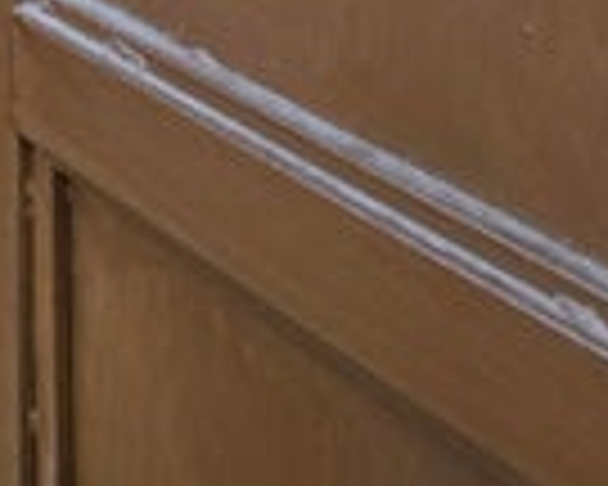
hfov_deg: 21.7
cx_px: -455
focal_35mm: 60
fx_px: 1080
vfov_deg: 16.3
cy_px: -590
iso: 32
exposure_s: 1/120
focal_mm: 2.2
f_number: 1.9
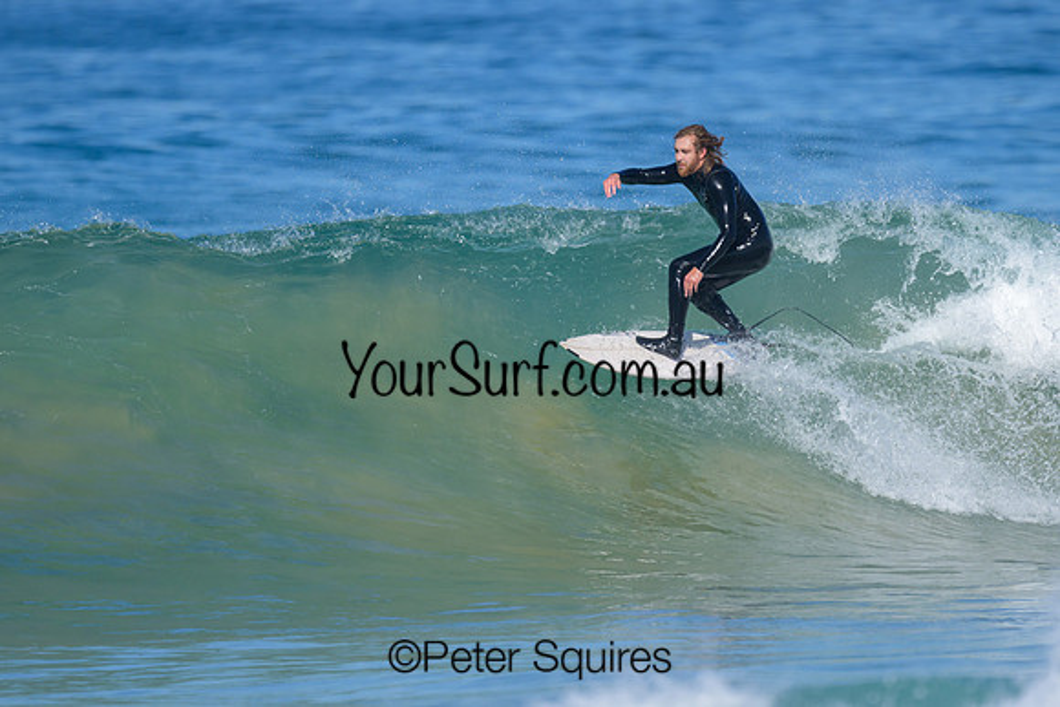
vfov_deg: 1.2
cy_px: 346
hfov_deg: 1.9
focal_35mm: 1101
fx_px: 32418
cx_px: 630
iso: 200
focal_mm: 800
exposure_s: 1/2000
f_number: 6.3
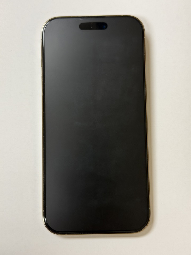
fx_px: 353
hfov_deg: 30.3
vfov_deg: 39.7
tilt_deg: -83.3
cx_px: 96
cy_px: 128
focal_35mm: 48
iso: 125
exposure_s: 1/60
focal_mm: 6.76
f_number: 1.78
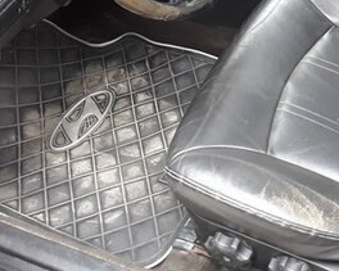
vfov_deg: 21.9
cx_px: 330
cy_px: -29
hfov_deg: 27.3
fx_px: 662
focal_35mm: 66
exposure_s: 1/25
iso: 160
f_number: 1.9
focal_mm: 3.6
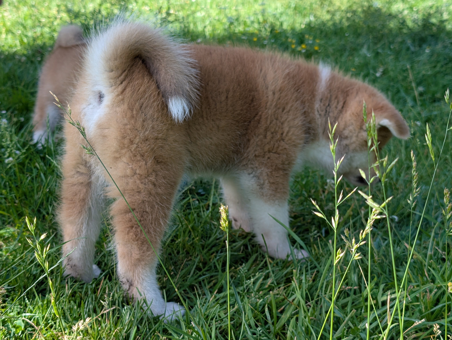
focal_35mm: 49
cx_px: 226
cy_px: 170
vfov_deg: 29.7
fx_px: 641
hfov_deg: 38.9
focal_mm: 6.9
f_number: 1.68
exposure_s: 1/264
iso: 21
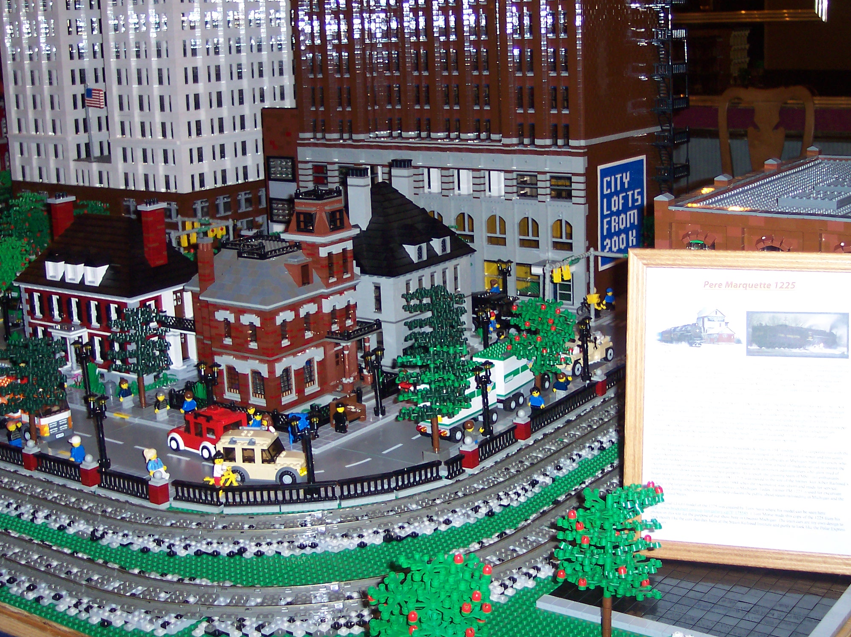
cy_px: 245
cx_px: 441
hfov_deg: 38.9
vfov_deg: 29.5
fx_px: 1204
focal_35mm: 49
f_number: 2.8
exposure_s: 1/30
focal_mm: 8
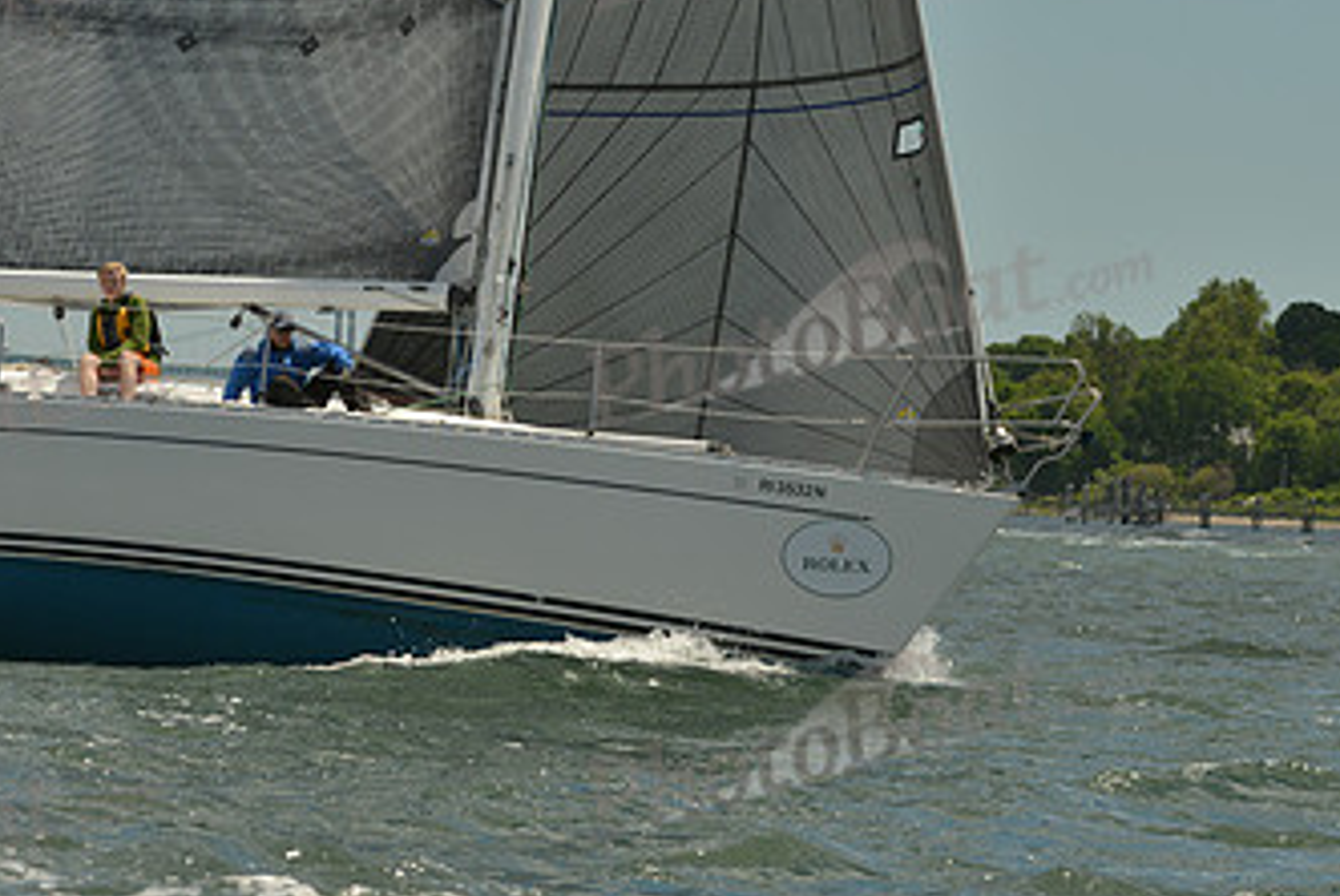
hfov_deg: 5.9
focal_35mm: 349
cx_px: 379
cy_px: 172
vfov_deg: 3.9
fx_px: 13002
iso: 200
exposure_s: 1/800
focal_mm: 200
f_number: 9
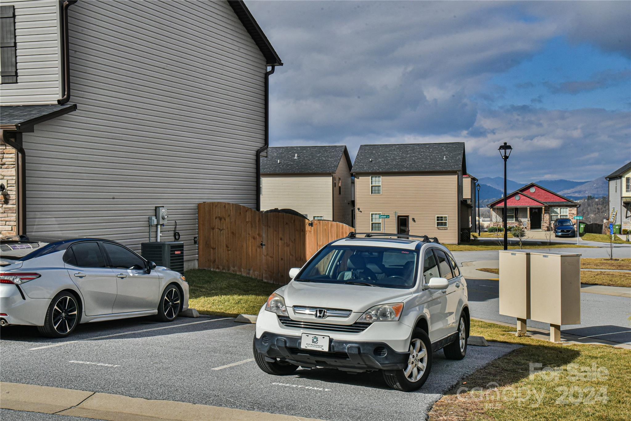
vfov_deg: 27.0
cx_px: 316
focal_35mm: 50
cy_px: 210
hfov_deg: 39.6
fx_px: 876
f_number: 14
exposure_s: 1/800
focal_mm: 50
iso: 1600
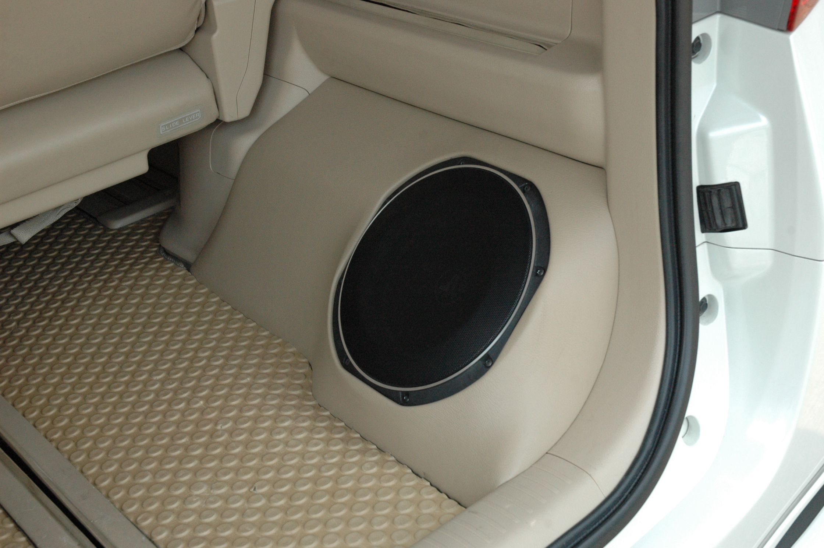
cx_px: 412
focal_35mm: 52
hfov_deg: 37.9
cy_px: 274
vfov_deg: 25.7
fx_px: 1200
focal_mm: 35
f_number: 9
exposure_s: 1/320
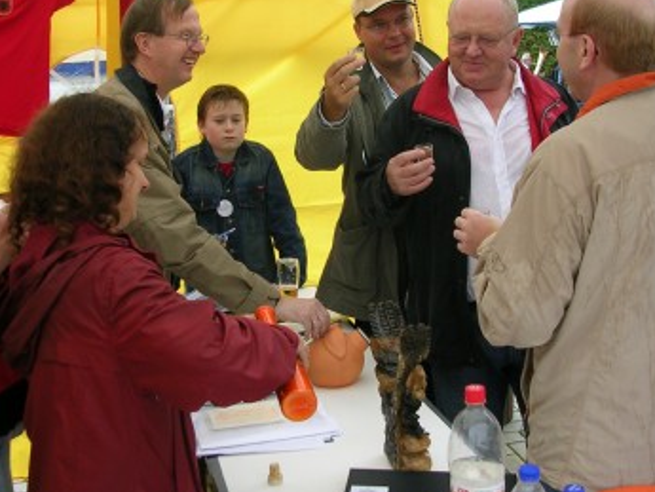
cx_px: 285
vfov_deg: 32.9
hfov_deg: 42.8
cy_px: 228
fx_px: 833
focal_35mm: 44
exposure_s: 1/68.5
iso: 50
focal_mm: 5.8
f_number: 2.8
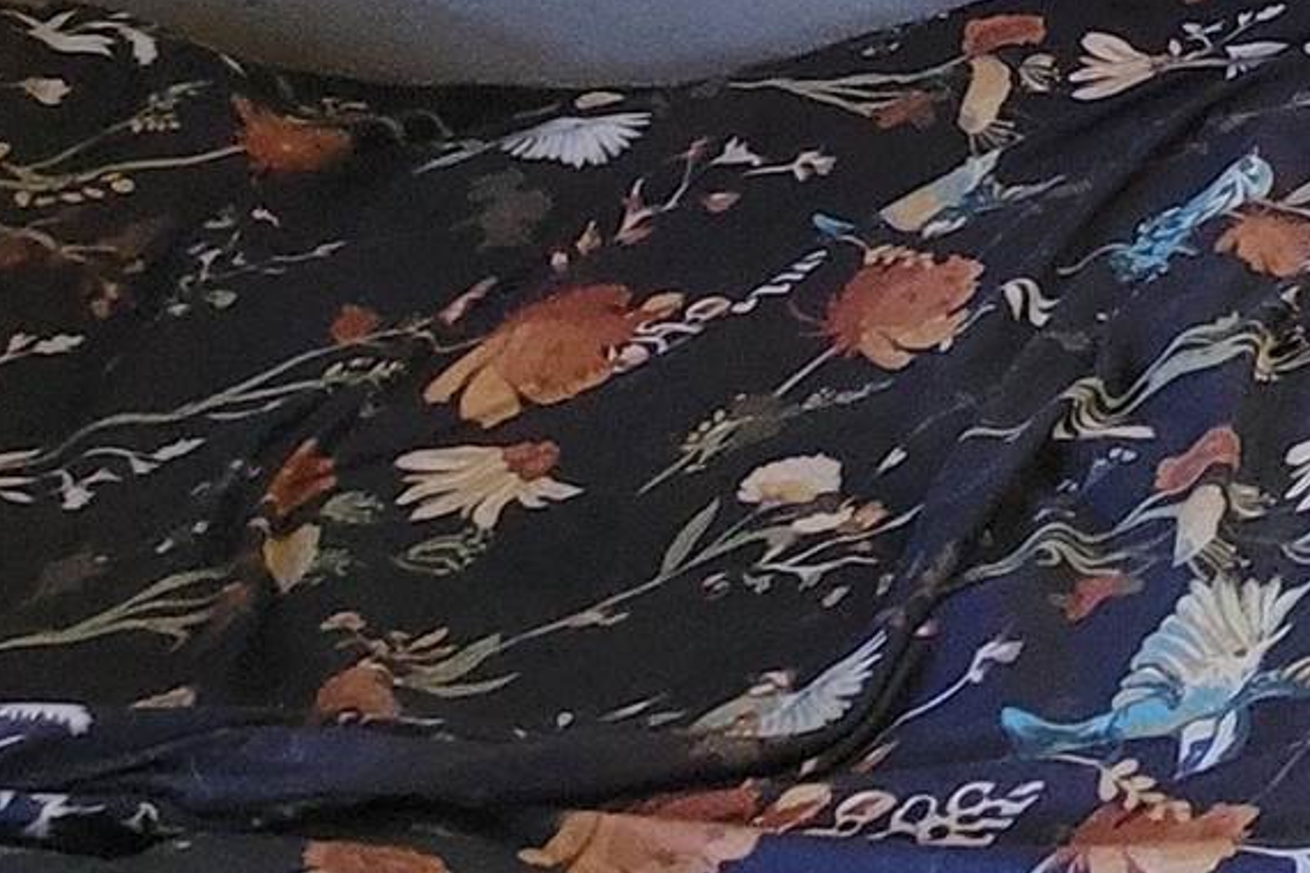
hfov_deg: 18.0
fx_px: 2655
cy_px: -970
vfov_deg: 14.7
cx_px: 2678
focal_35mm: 73
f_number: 2.2
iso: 320
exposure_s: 1/40
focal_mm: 2.2
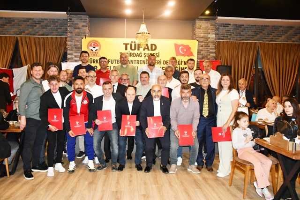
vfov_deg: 43.6
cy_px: 100
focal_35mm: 30
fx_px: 250
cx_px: 150
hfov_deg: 61.9
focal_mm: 20
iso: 5600
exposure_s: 1/60
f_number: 3.5
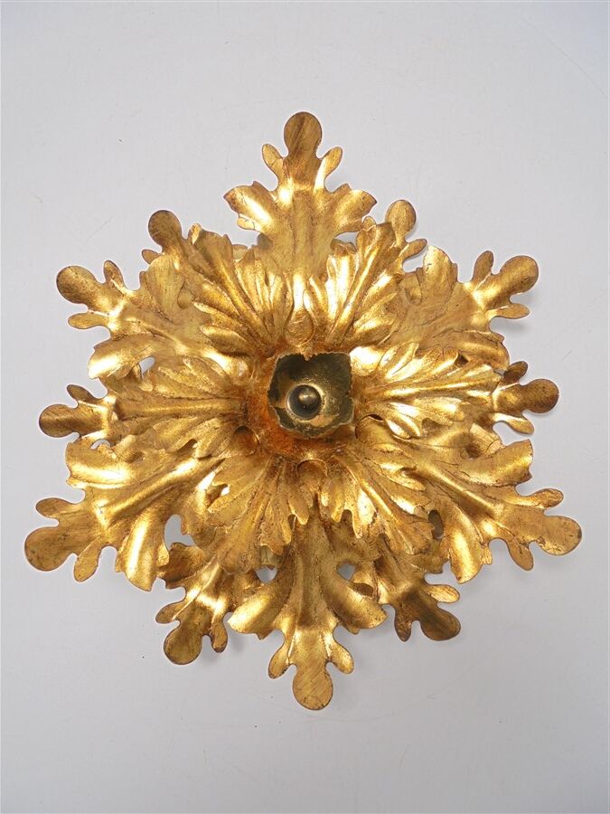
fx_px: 611
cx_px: 305
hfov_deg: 53.1
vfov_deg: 67.3
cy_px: 407
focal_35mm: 26
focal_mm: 4.6
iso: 100
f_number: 3.5
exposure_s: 1/60
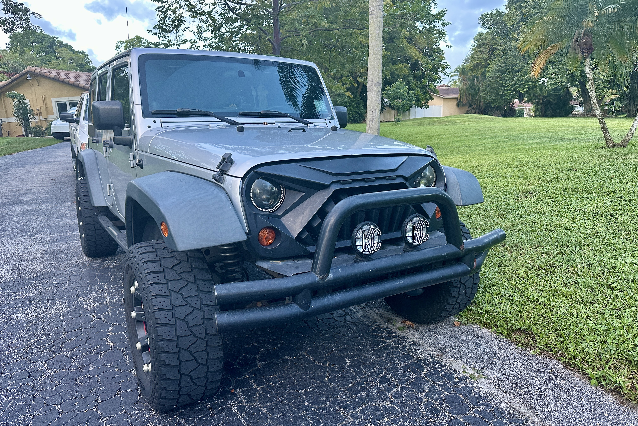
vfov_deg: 51.3
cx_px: 319
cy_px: 215
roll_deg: +1.8
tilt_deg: -11.7
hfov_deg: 71.5
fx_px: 443
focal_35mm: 25
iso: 250
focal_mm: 6.86
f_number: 1.78
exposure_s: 1/116
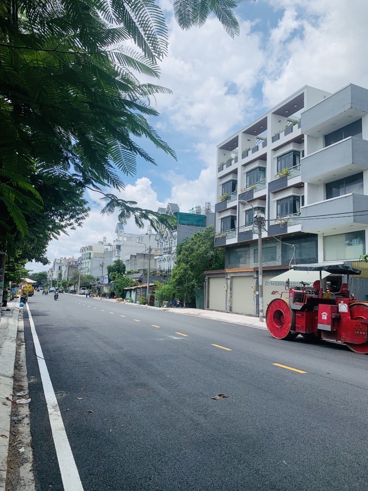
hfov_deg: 53.1
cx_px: 184
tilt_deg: +7.7
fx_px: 369
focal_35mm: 26
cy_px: 246
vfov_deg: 67.3
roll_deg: -2.4
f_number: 1.8
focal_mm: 4.25
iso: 25
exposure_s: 1/2611
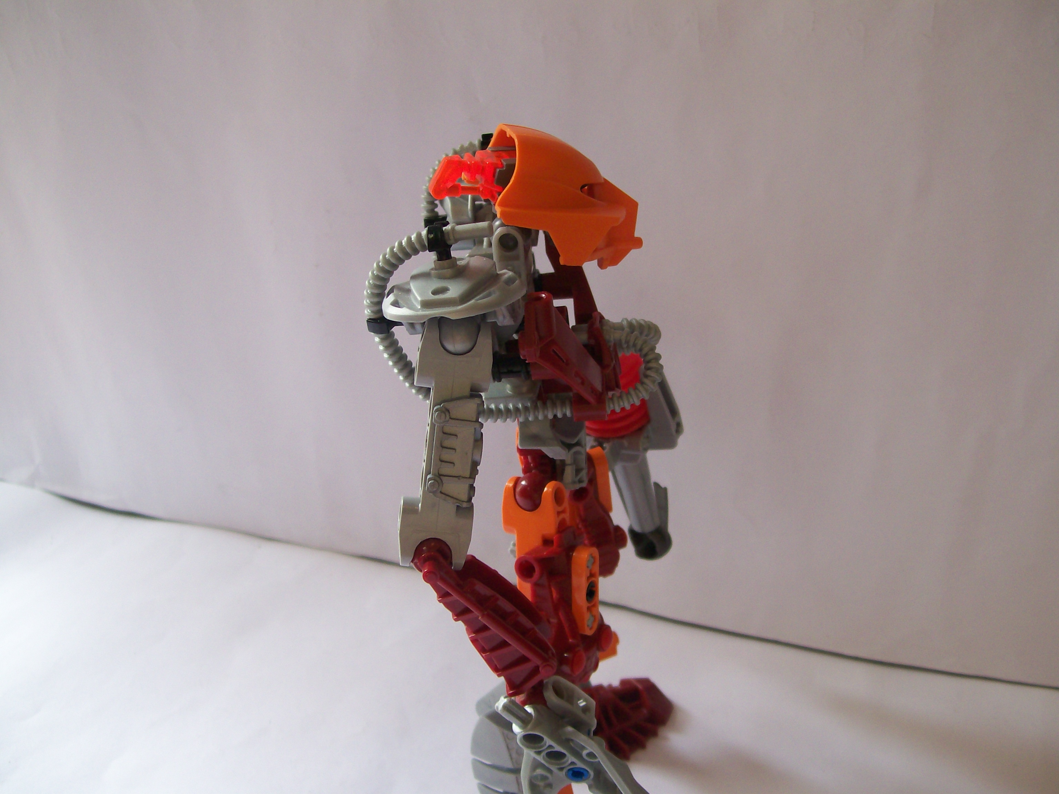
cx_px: 530
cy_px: 397
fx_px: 1101
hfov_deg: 51.4
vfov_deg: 39.7
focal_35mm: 36
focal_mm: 6
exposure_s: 1/54.6
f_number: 2.7
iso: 80
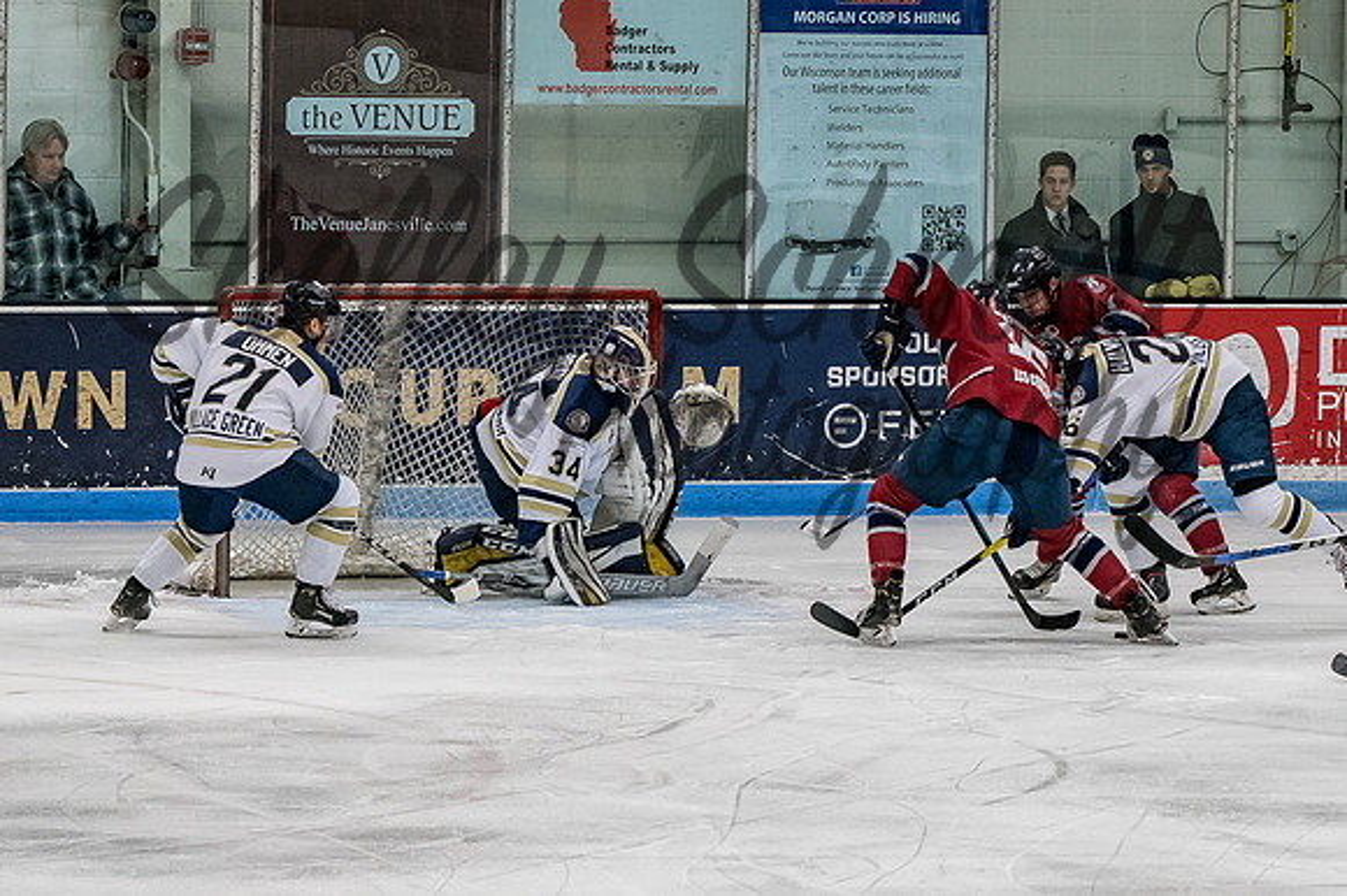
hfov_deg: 8.0
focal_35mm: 256
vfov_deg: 5.4
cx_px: 577
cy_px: 466
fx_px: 9574
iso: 2500
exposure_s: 1/800
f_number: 4
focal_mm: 122
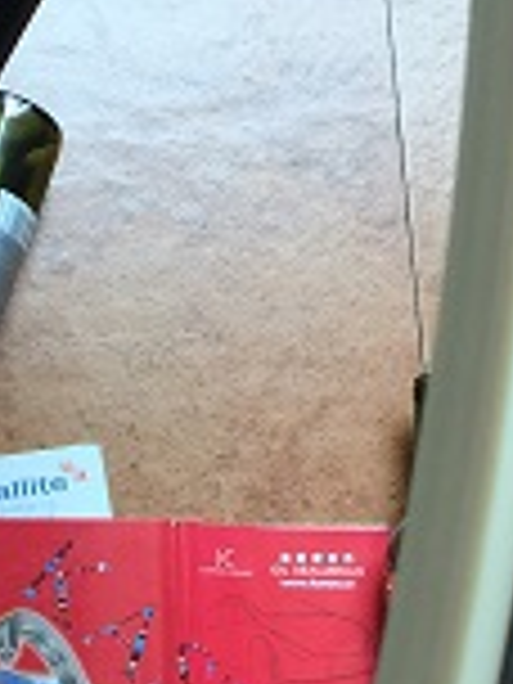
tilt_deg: -70.0
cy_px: 428
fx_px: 1936
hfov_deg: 15.1
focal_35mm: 98
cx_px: 279
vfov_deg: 20.0
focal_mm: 4.15
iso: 32
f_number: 2.2
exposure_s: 1/33
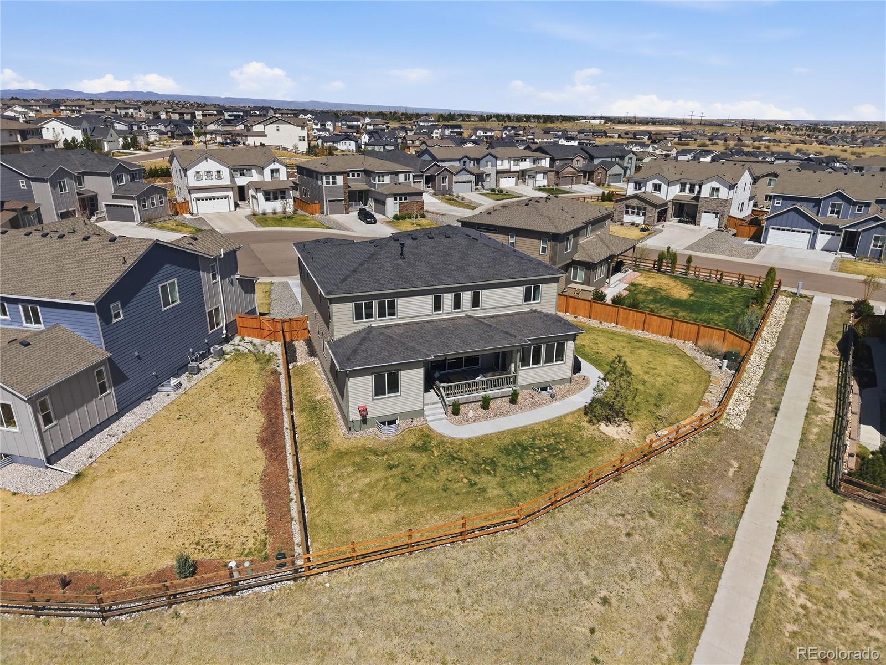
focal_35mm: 24
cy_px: 332
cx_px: 443
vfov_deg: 56.8
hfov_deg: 71.6
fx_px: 614
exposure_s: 1/8000
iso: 110
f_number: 1.8
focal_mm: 8.7
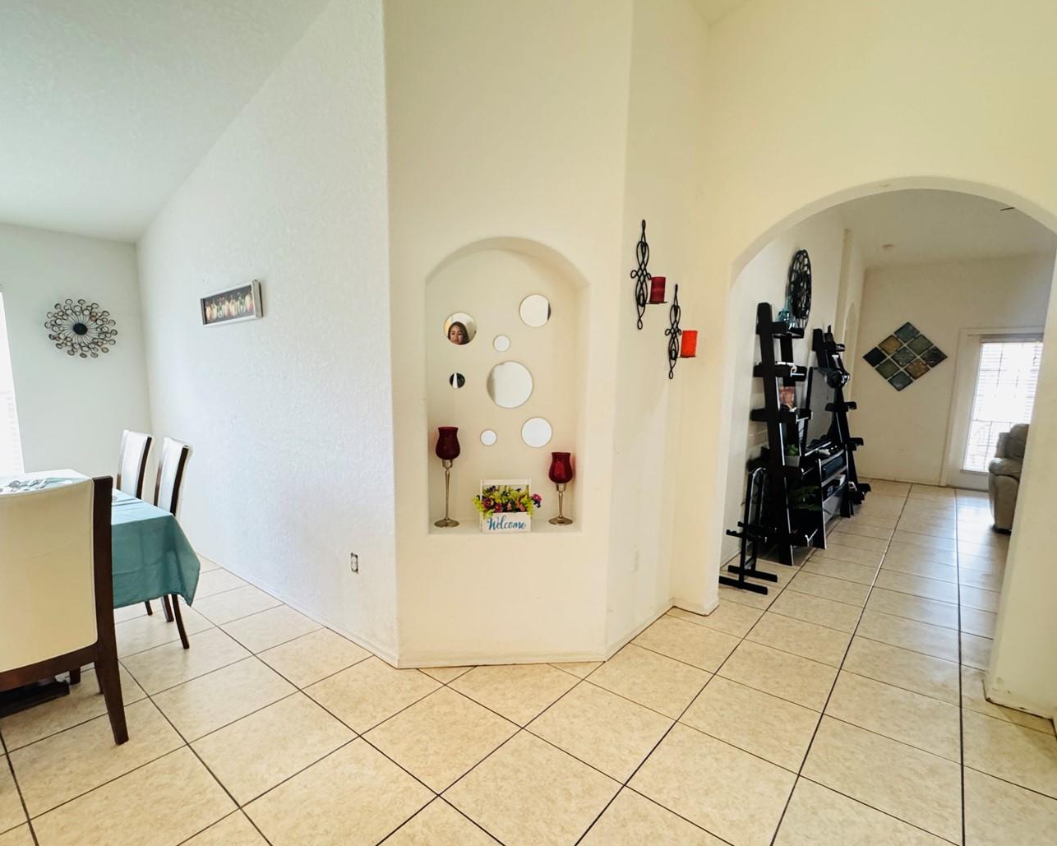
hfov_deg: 89.6
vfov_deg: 76.9
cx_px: 512
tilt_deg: -9.2
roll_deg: -0.9
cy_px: 451
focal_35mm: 17
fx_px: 532
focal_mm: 2.22
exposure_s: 1/60
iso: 640
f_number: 2.2
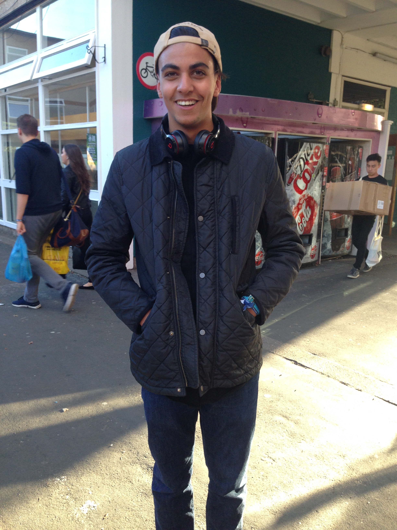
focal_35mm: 33
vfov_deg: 55.4
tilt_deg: -9.4
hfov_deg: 42.9
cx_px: 198
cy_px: 265
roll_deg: -2.0
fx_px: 505
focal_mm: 4.12
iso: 64
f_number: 2.4
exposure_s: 1/120
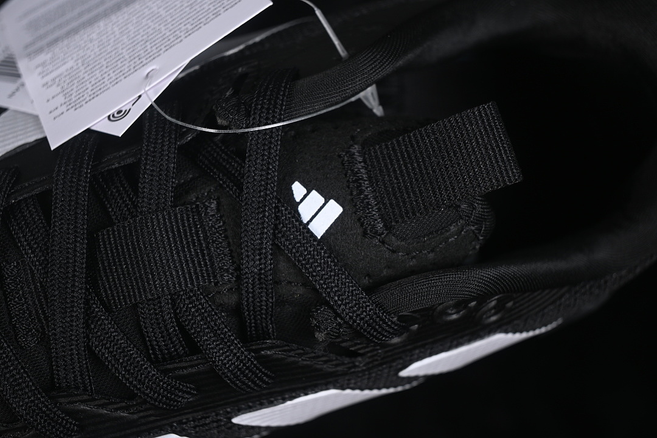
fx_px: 1369
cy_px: 219
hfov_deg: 27.0
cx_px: 328
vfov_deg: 18.2
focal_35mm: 75
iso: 160
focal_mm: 50
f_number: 6.3
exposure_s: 1/60
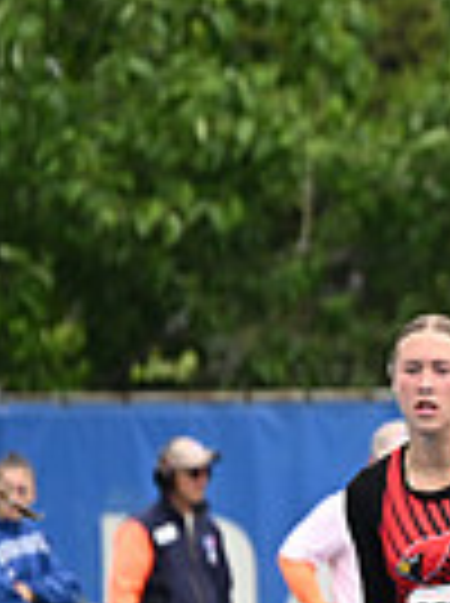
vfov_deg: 1.9
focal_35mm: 1064
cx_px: 1206
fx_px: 18501
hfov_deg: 1.4
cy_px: 464
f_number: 2.8
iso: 500
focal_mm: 170
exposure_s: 1/6400
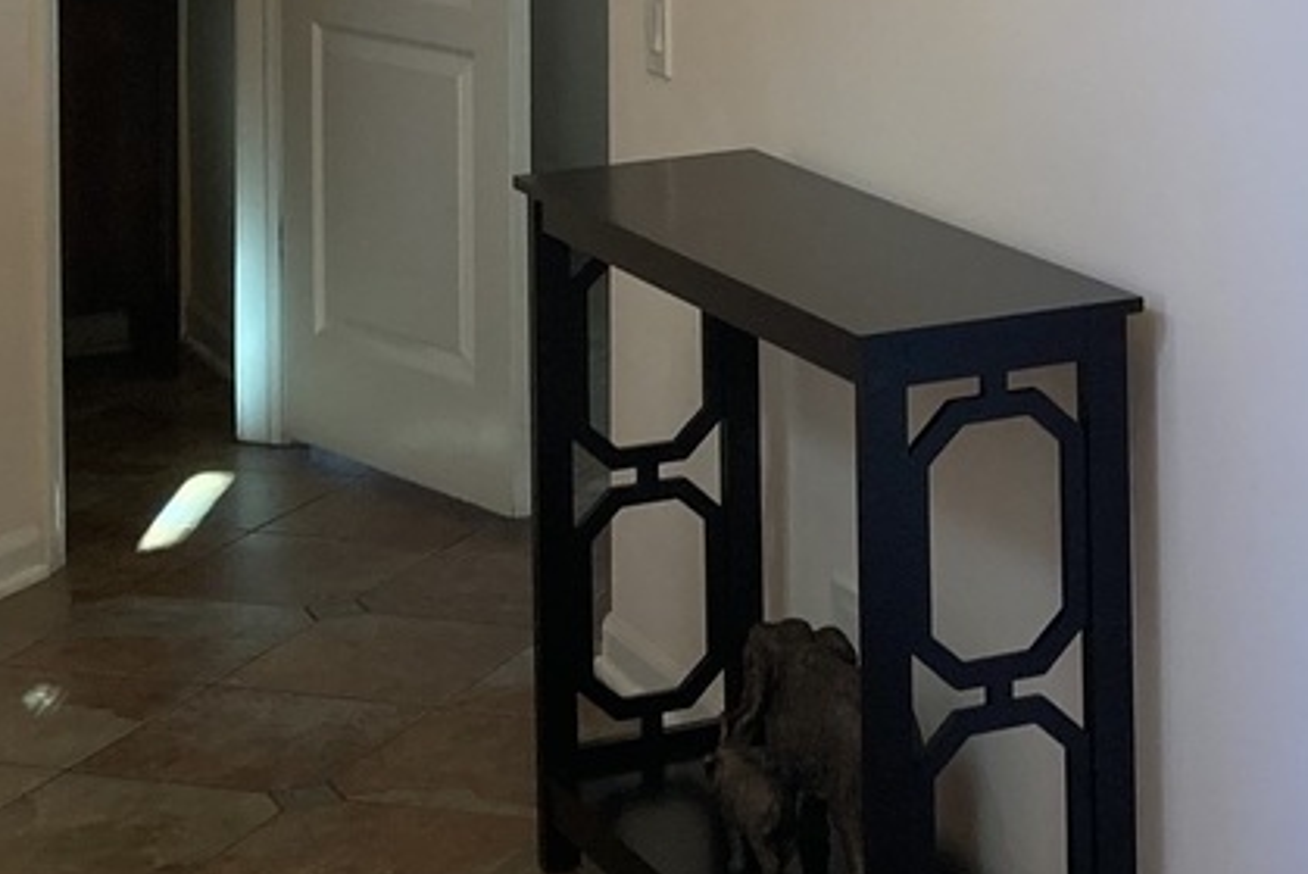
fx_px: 3636
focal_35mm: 100
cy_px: -471
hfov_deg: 20.1
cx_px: 1121
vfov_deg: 12.9
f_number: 1.8
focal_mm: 3.99
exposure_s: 1/60
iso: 80
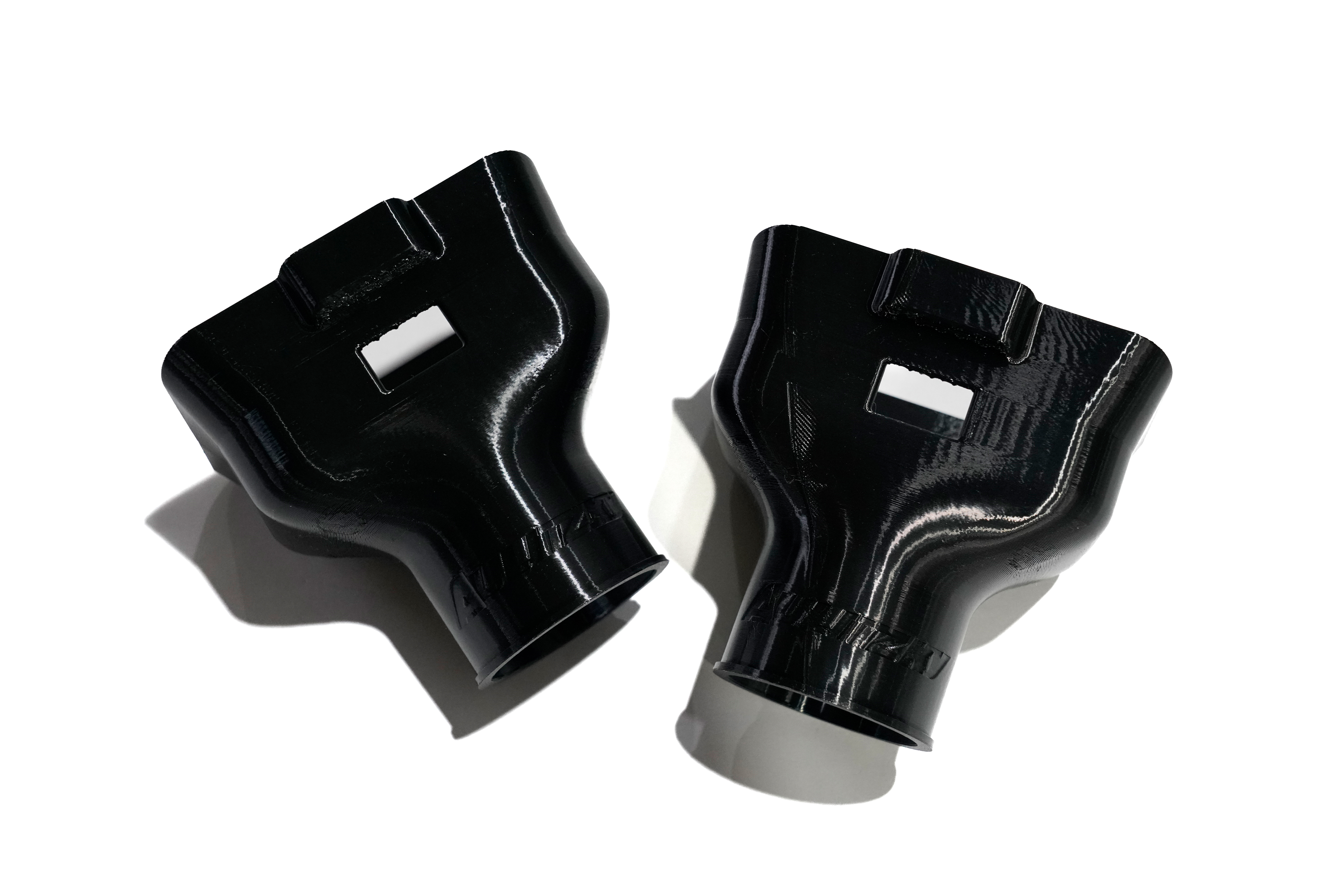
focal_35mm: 50
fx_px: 1867
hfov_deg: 39.6
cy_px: 448
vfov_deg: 27.0
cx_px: 672
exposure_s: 1/200
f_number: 7.1
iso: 4000
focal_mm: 50
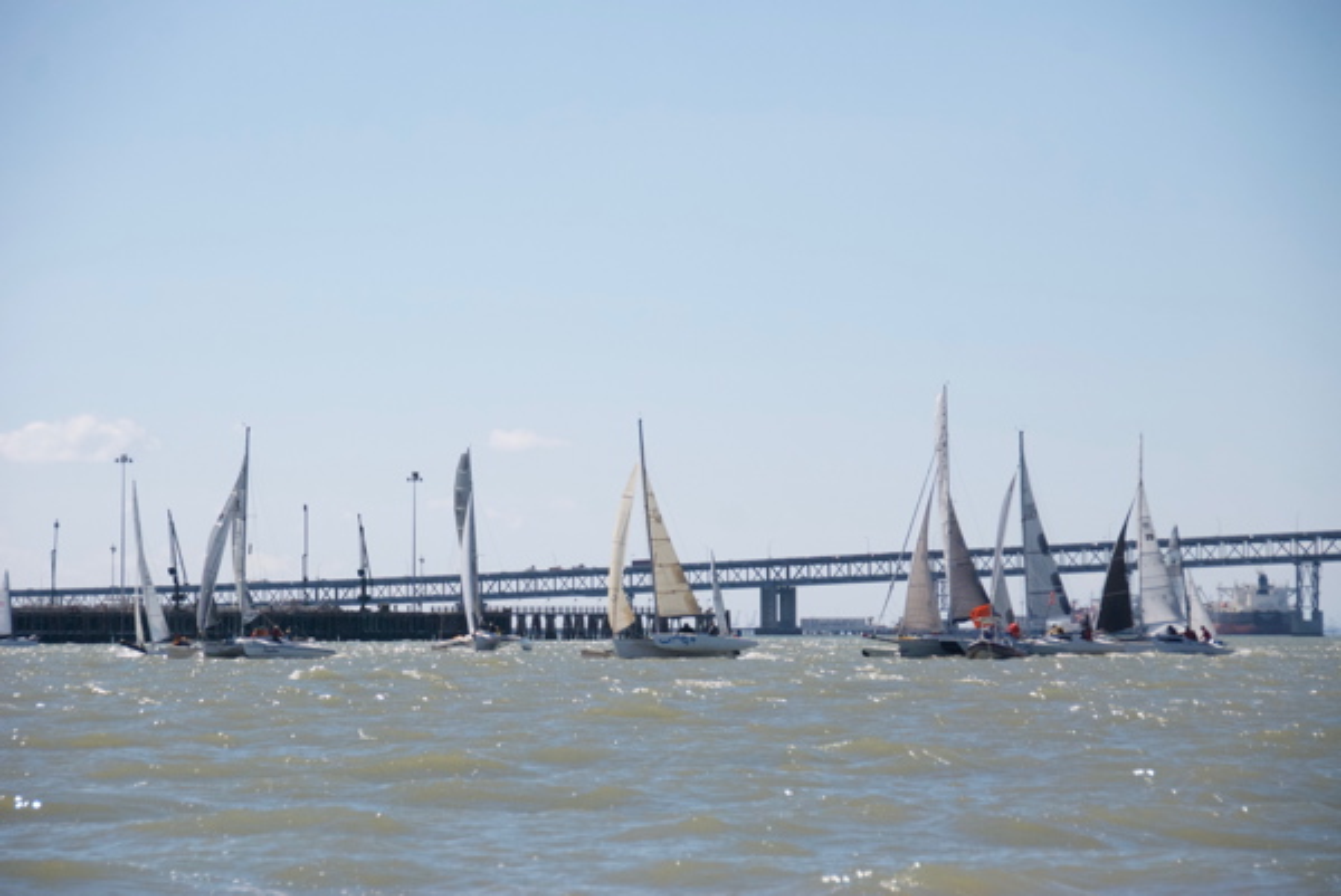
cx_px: 670
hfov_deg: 14.4
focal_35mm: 142
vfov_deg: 9.6
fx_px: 5312
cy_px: 448
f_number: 5.3
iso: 800
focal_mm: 95
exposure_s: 1/4000
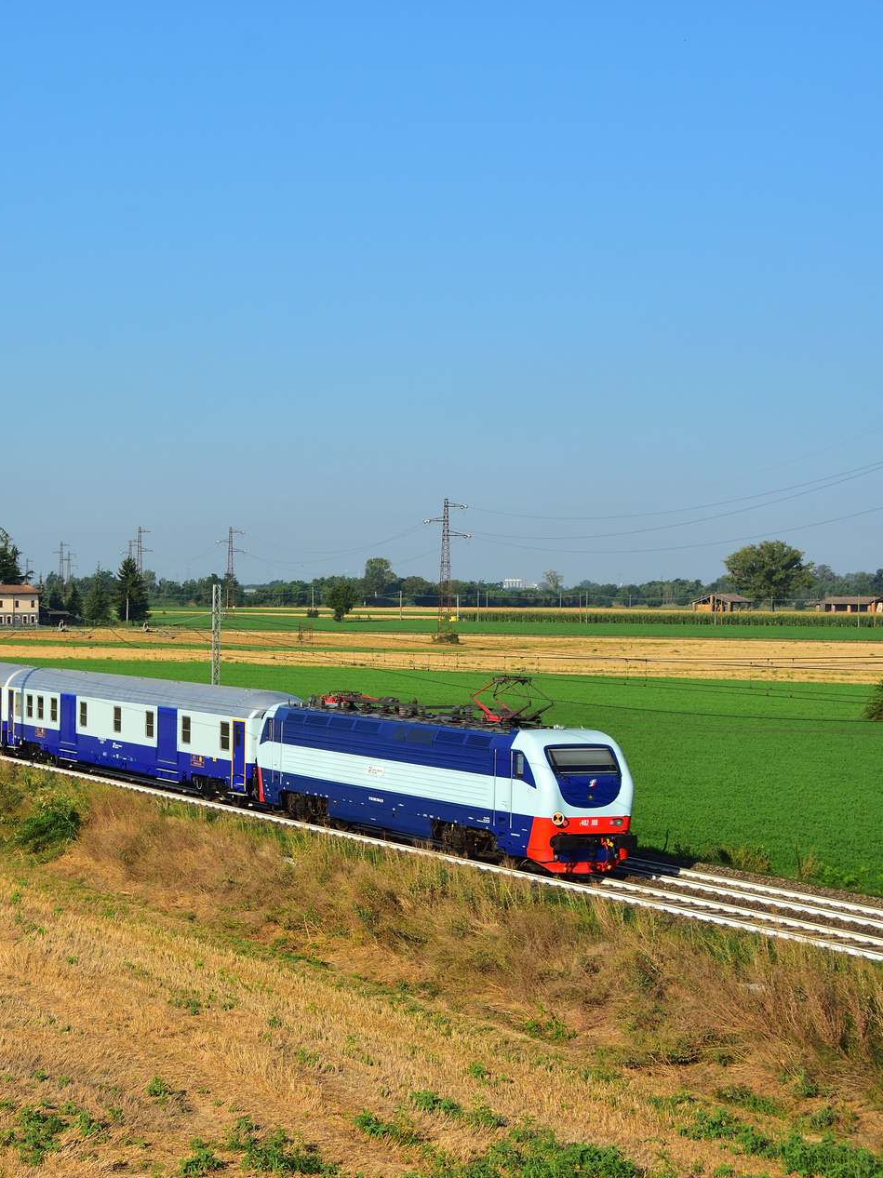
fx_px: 2382
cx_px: -9
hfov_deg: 20.3
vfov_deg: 27.8
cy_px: 584
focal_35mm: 70
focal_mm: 32
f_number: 7.1
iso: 200
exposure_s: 1/800
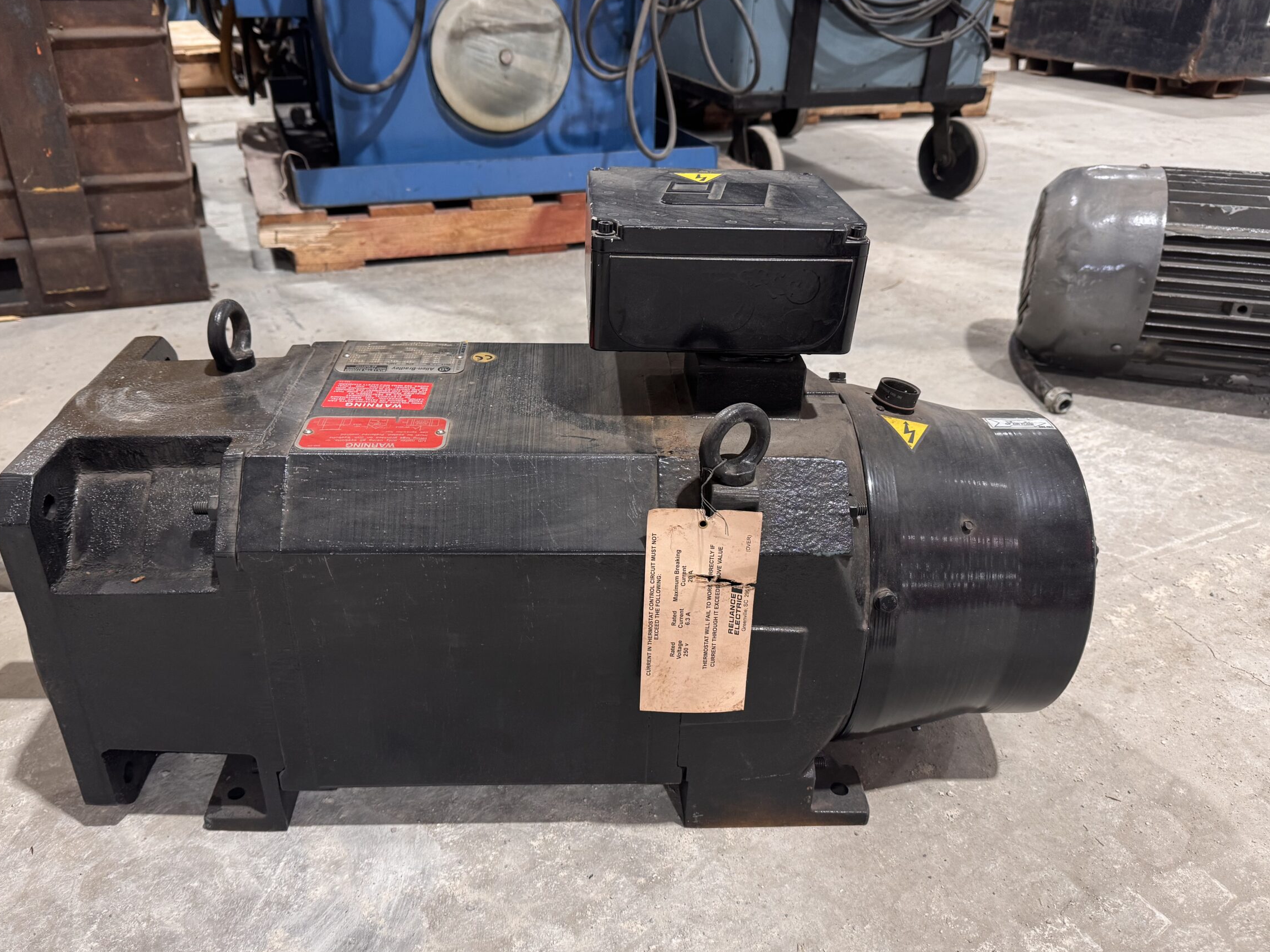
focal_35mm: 27
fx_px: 991
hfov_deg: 65.3
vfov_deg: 51.3
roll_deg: -0.6
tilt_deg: -30.9
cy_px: 519
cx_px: 593
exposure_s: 1/61
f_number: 1.78
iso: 200
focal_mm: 6.76
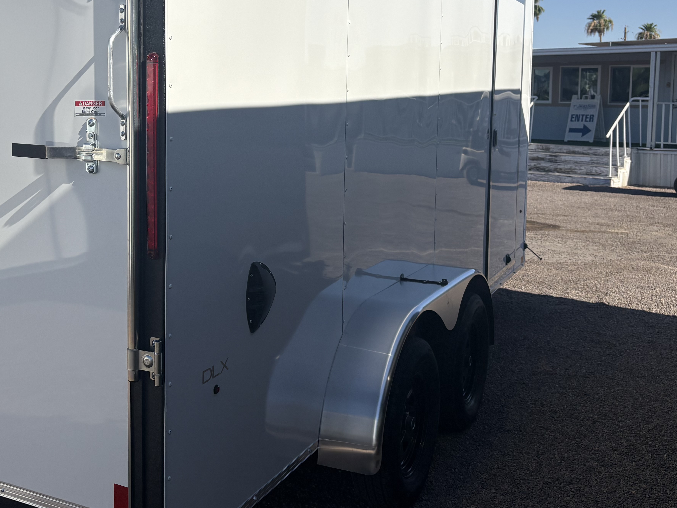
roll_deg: -1.9
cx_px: 264
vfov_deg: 34.1
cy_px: 172
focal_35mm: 42
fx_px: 821
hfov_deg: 44.5
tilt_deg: -5.2
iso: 50
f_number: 1.6
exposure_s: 1/5814
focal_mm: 5.96
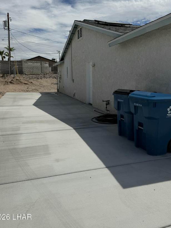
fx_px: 184
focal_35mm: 28
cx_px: 87
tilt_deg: -6.5
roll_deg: -0.3
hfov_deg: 49.7
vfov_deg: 63.1
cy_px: 96
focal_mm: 6.76
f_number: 1.78
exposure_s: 1/11905
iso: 80
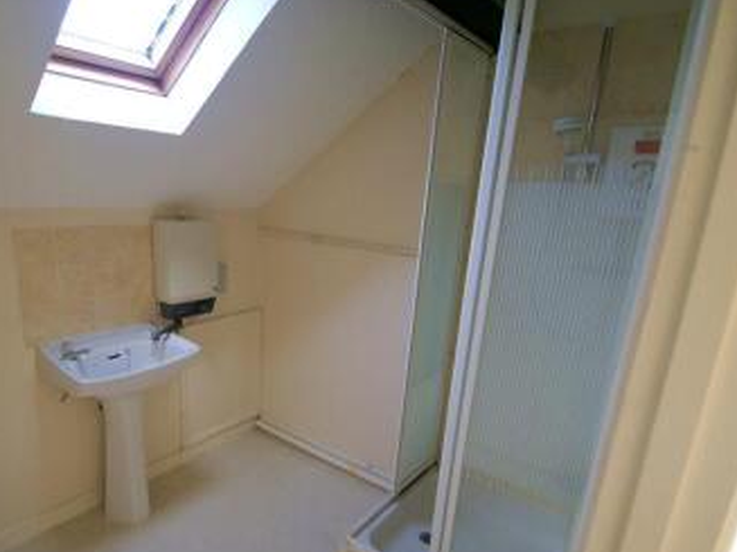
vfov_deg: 62.9
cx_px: 307
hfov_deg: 78.4
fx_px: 447
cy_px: 330
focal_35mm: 21
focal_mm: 10
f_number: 3.5
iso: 200
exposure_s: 1/30
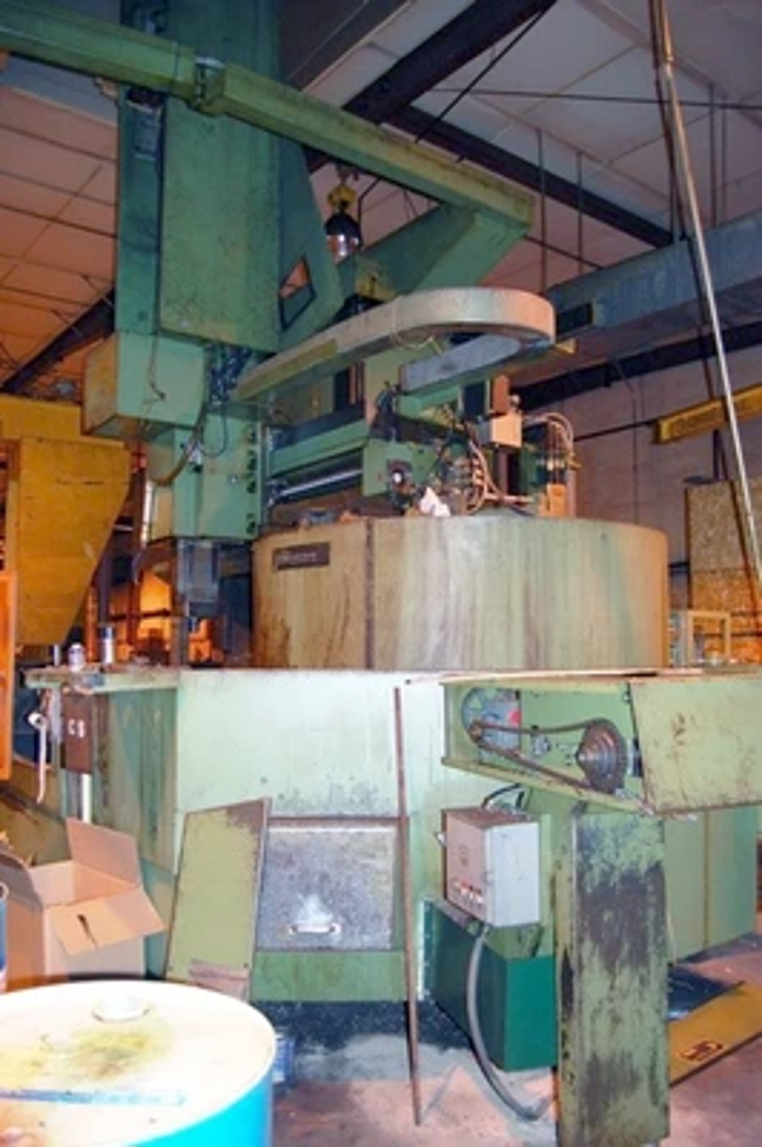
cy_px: 574
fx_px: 859
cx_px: 381
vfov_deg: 67.4
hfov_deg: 47.9
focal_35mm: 27
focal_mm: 18
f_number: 3.5
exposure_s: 1/60
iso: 400
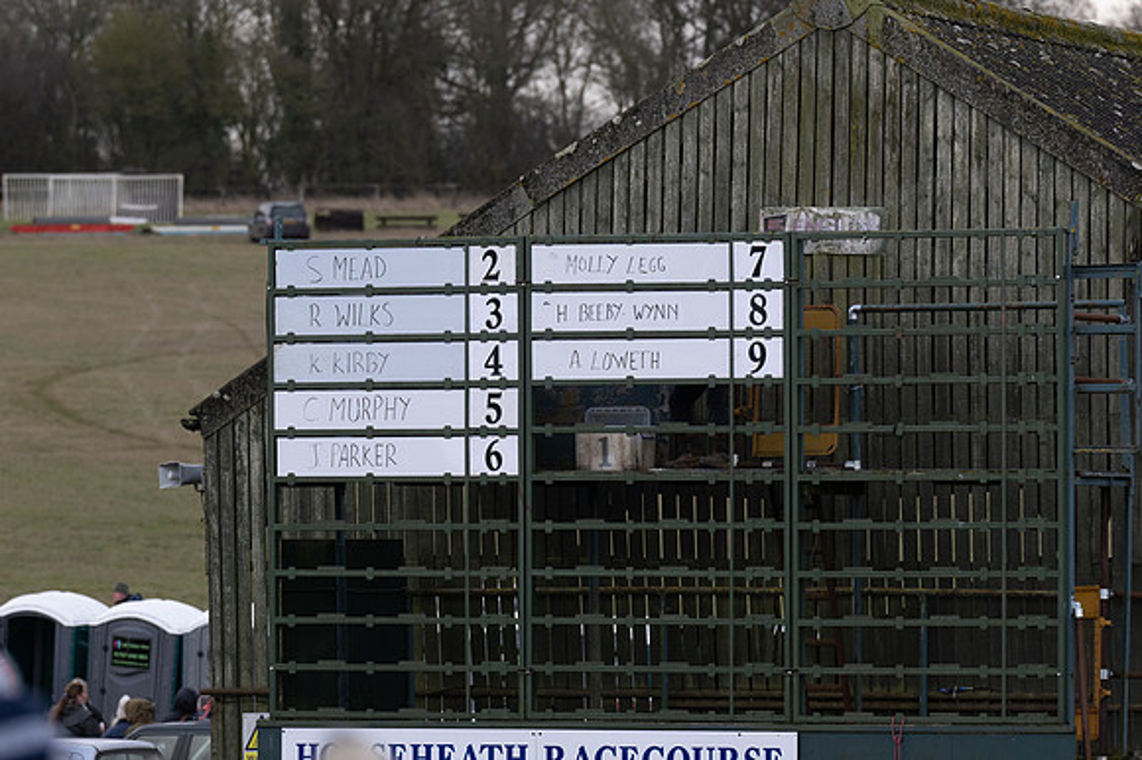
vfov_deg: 4.6
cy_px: 380
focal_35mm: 300
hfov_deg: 6.9
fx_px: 9511
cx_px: 571
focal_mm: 200
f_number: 5
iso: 800
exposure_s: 1/1000
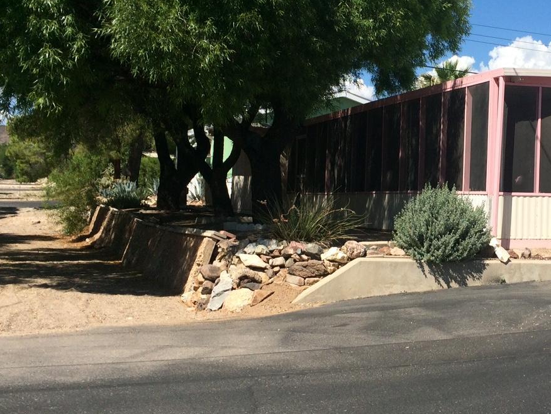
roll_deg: -1.5
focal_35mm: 54
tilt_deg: +0.5
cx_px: 462
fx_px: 860
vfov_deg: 27.0
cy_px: 181
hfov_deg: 34.2
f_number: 2.2
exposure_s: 1/2740
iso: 32
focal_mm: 4.15
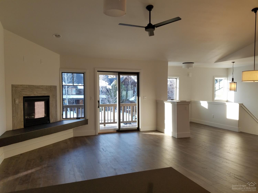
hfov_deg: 67.3
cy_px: 96
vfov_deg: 53.0
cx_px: 129
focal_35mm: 26
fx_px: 194
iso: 64
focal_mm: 4.2
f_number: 1.7
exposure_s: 1/120
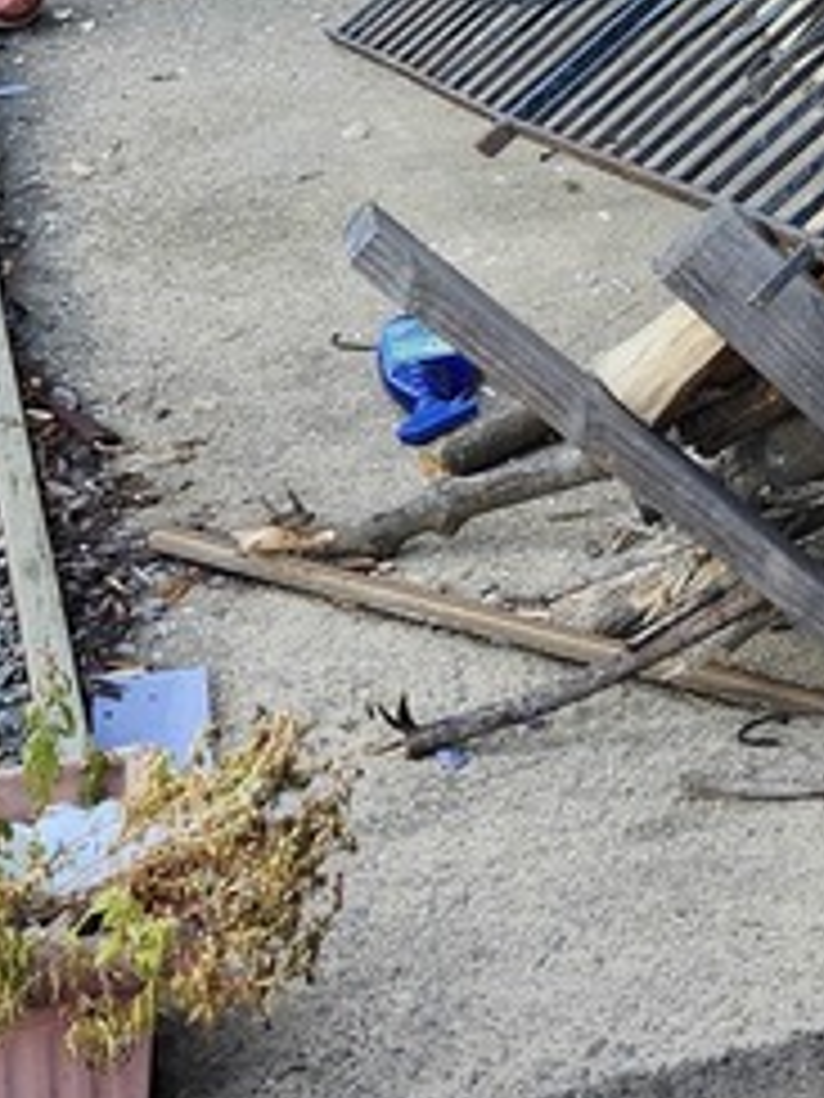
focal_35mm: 113
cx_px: 1220
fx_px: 3586
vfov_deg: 15.4
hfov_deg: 12.5
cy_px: -788
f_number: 1.8
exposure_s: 1/180
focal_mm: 5.54
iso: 32
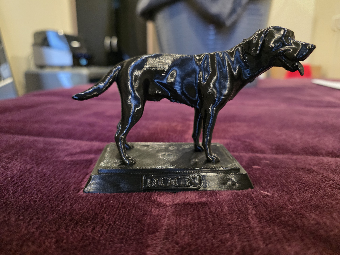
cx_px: 170
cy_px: 128
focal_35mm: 23
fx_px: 226
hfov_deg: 73.9
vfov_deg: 58.9
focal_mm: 6.3
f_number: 1.7
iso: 1600
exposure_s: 1/100
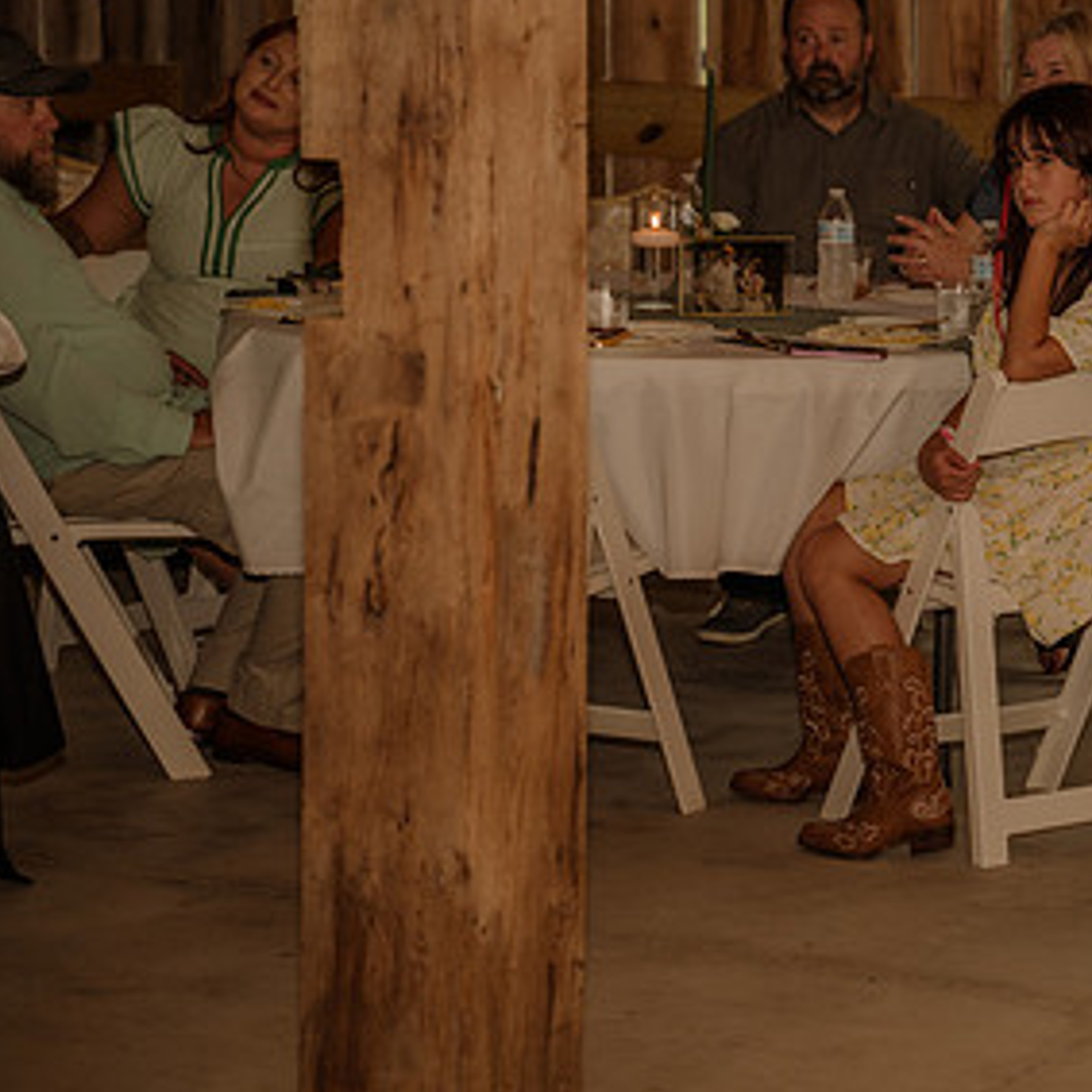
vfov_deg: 14.3
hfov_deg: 14.1
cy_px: 390
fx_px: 4354
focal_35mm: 122
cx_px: 1080
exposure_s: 1/200
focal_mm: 70
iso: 500
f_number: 3.5
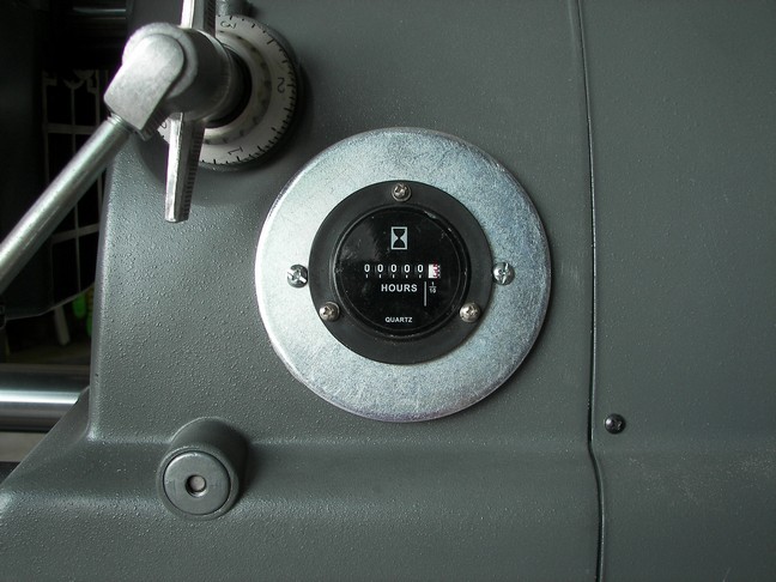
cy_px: 291
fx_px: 807
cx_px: 388
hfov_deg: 51.4
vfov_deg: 39.7
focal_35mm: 36
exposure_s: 1/40
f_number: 2.8
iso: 50
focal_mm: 6
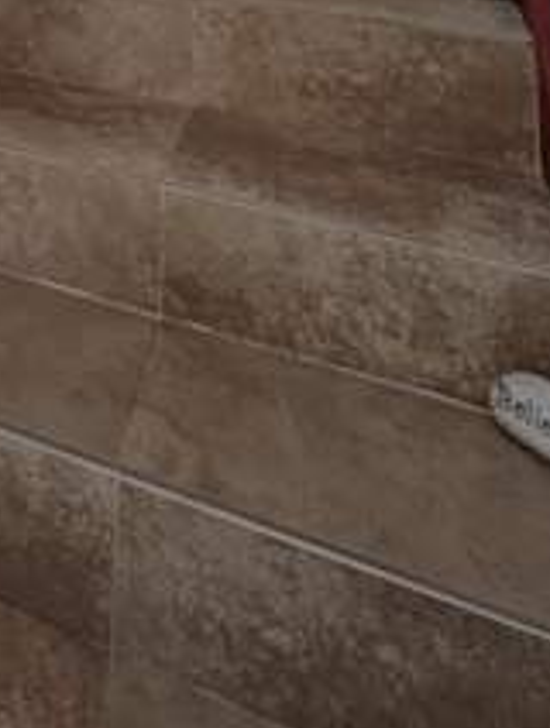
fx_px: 760
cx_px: -55
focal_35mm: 36
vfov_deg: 33.3
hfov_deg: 34.4
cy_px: -266
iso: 232
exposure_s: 1/60
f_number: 1.7
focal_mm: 2.02
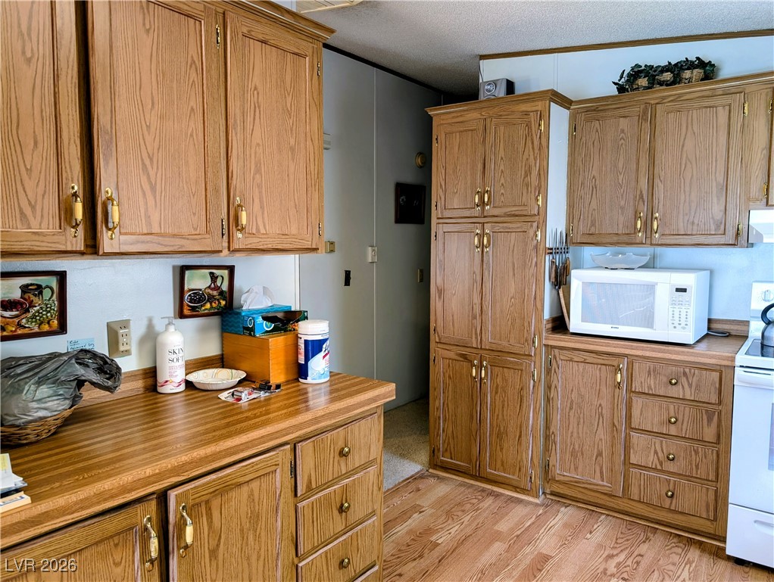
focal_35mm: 24
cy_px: 291
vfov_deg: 56.9
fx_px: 537
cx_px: 387
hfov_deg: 71.5
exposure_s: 1/20.3
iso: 70
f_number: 1.68
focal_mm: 6.9
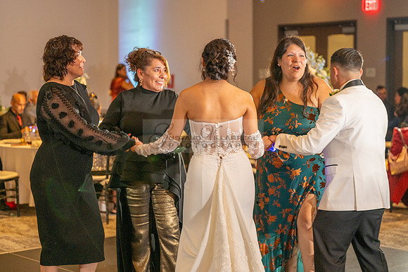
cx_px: 199
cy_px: 136
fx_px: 829
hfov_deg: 27.6
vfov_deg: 18.6
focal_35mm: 73
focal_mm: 70
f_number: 2.8
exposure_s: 1/125
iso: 1000
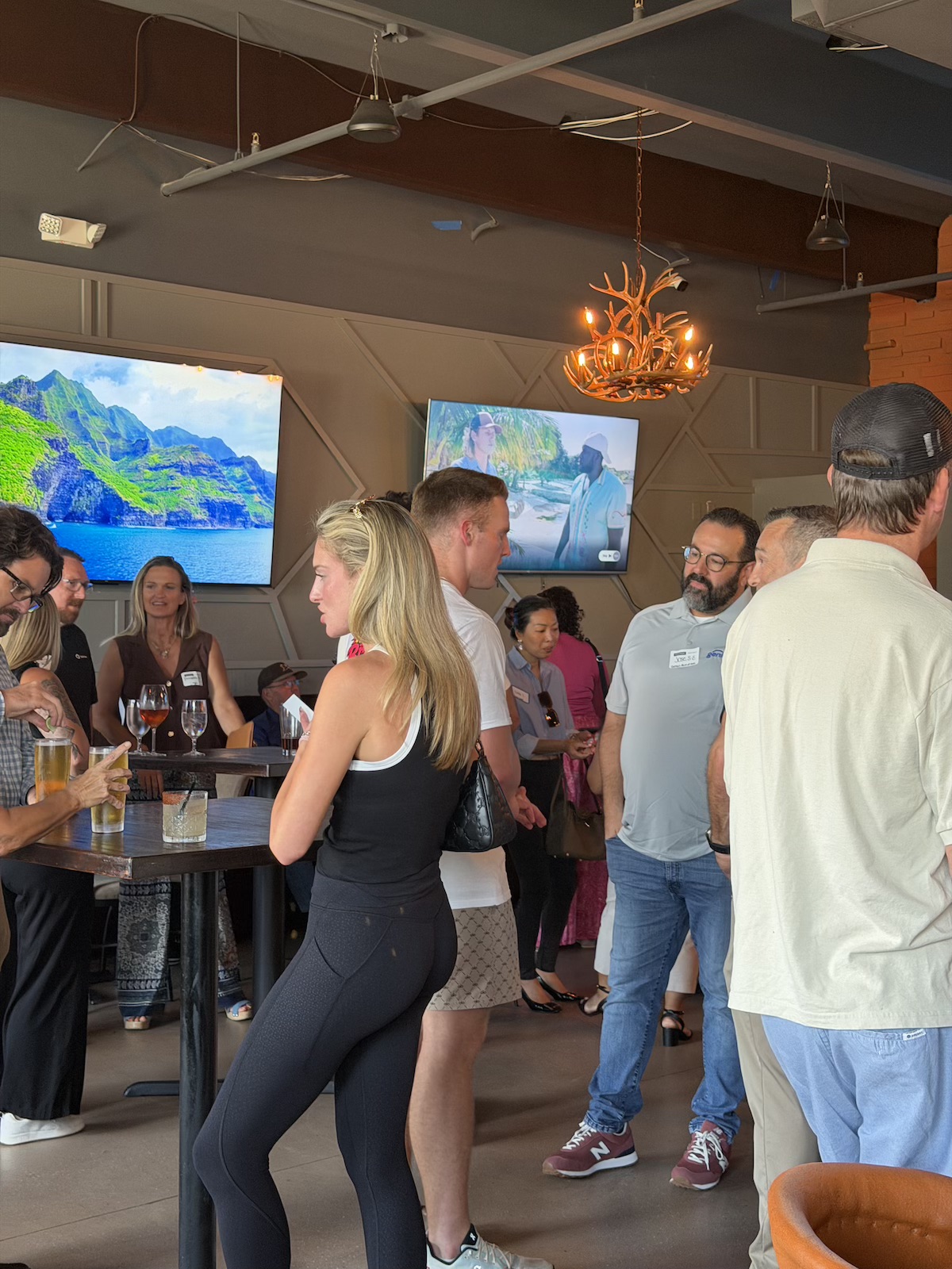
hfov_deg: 30.3
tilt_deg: +0.0
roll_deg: +0.3
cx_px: 476
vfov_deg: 39.7
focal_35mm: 48
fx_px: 1760
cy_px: 634
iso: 200
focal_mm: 6.76
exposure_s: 1/60
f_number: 1.78
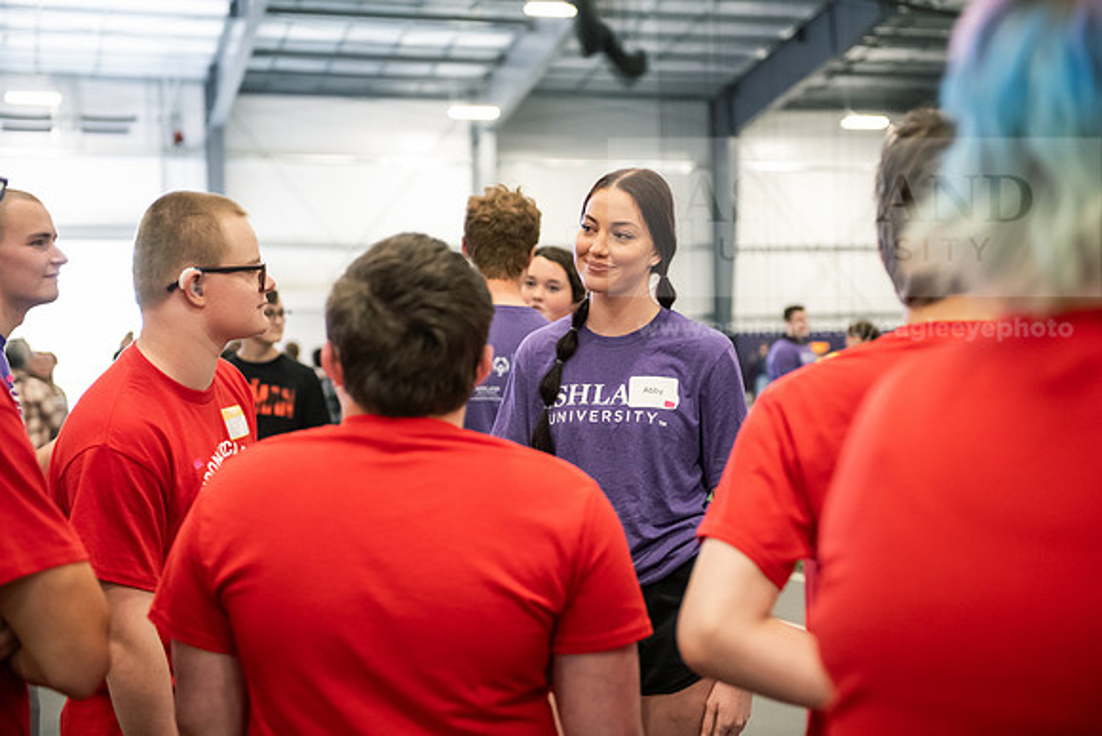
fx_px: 1776
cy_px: 368
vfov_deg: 23.4
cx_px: 551
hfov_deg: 34.5
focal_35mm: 58
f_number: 3.2
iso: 4000
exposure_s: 1/200
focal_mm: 58
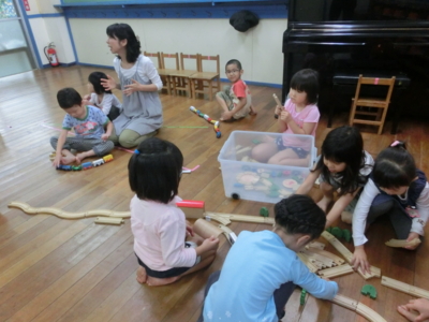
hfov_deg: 71.6
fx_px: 297
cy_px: 161
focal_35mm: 24
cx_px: 214
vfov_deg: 56.8
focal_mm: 4.24
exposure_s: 1/125
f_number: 3
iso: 640
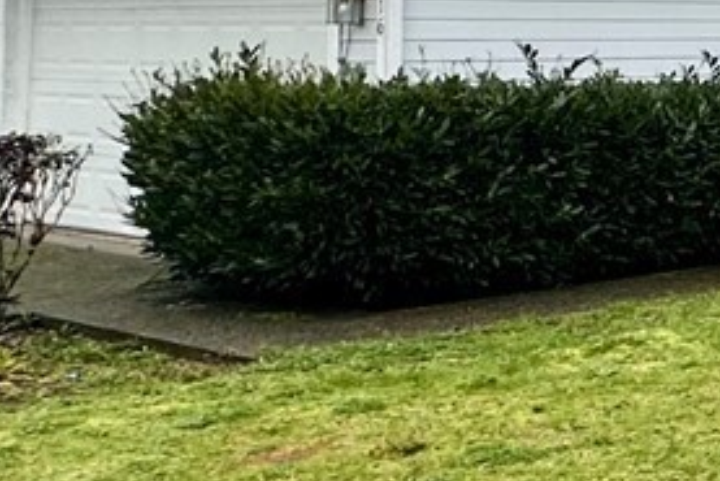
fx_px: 1681
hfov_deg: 18.3
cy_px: -31
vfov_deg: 15.9
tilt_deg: +3.0
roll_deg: -0.4
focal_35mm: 84
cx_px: 1341
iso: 40
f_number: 2.2
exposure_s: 1/584
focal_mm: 2.22
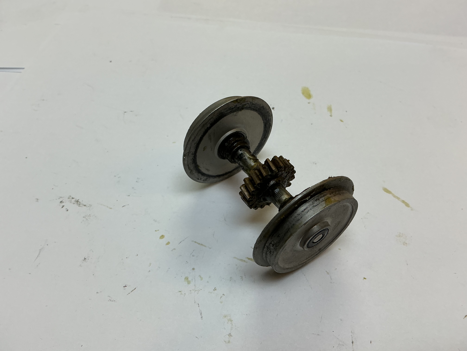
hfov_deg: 61.7
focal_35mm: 29
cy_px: 176
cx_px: 234
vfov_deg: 48.2
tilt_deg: -52.8
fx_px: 391
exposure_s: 1/120
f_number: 1.8
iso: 25
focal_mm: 3
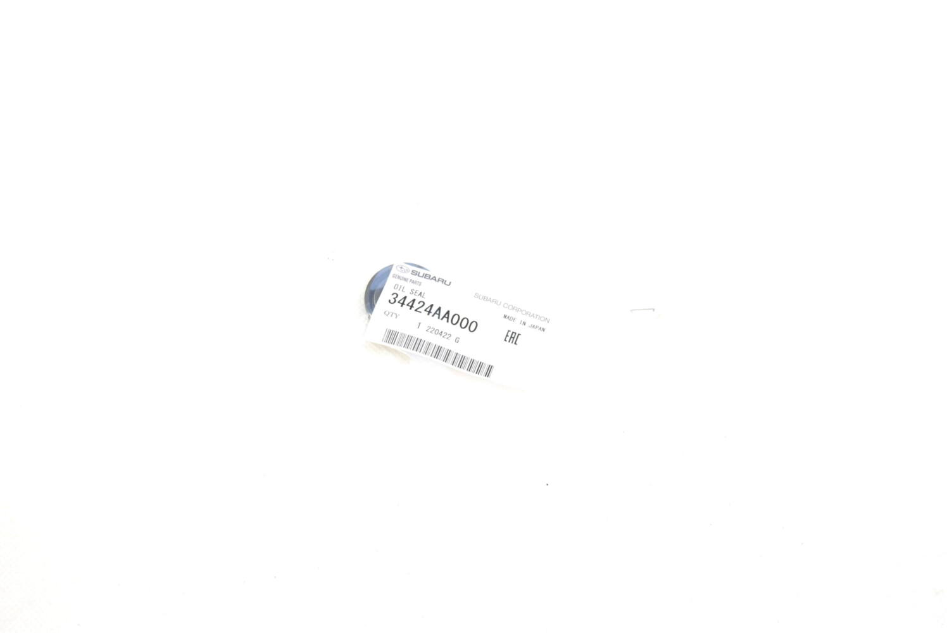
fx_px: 1501
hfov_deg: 35.0
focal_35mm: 57
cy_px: 316
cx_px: 474
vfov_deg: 23.8
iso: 400
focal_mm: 38
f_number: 6.3
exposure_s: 1/160
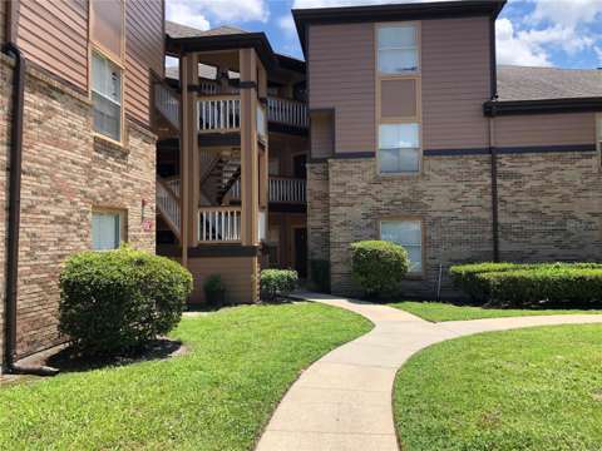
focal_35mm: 28
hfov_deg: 63.4
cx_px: 301
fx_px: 487
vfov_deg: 49.7
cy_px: 226
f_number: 1.8
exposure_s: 1/979
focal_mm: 3.99
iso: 20
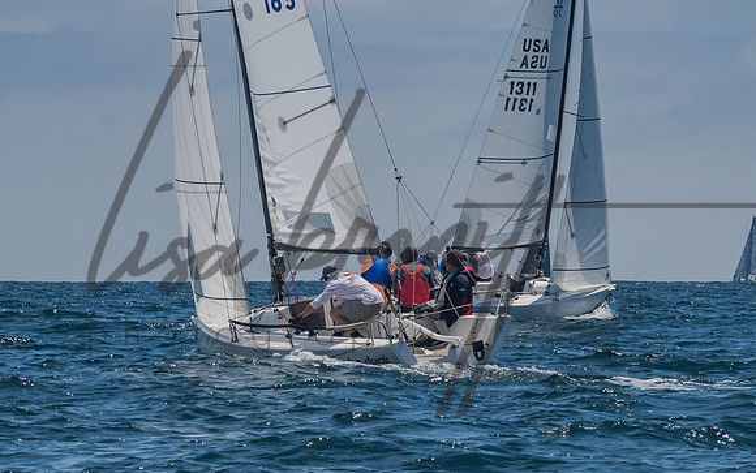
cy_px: 354
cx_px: 359
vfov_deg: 3.1
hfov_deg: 5.0
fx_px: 8674
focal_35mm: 421
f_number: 14
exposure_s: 1/1600
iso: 640
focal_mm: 190
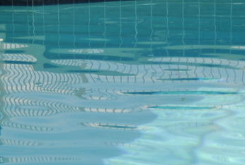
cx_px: 115
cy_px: 93
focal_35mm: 139
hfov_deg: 14.7
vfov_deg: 9.9
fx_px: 948
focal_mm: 28
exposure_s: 1/2000
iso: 125
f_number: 18
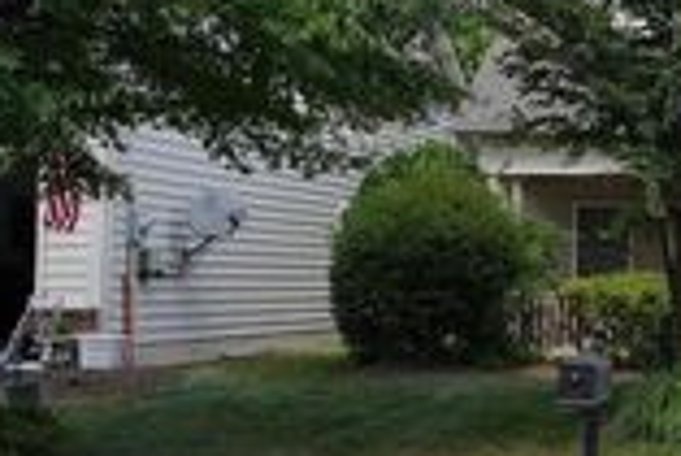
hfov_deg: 20.5
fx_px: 1685
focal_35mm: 89
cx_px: 928
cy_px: 180
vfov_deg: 15.4
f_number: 8
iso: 1250
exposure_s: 1/1600
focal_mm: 28
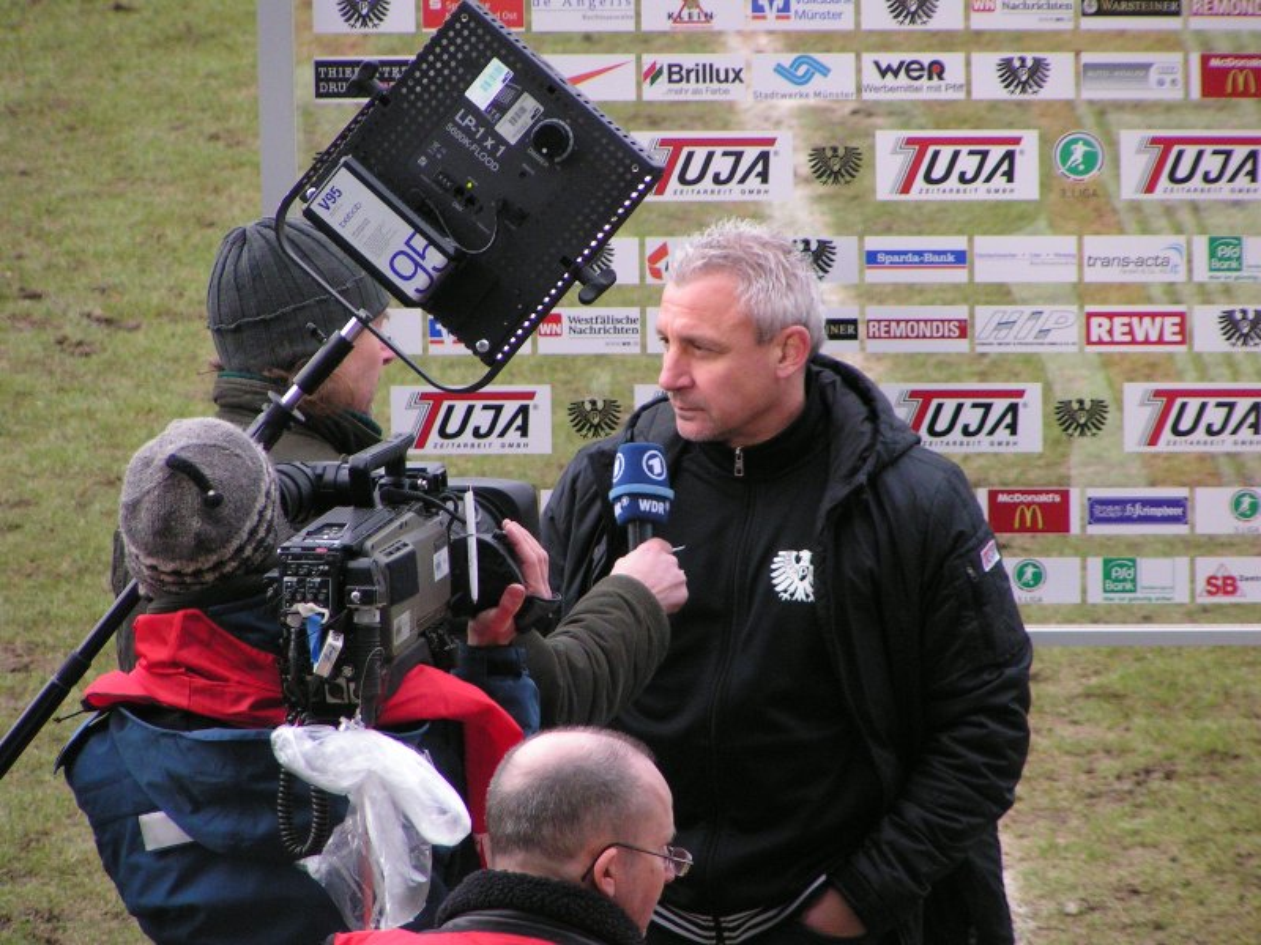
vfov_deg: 4.6
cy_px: 472
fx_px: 11876
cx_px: 630
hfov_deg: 6.1
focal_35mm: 326
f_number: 3.5
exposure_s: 1/400
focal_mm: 49.8
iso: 200
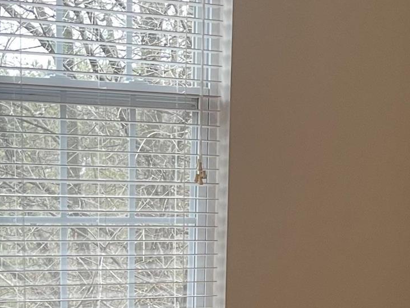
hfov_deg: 17.8
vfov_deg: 12.9
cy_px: 428
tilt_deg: -12.4
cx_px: 269
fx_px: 1303
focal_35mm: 110
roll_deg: -1.8
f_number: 1.6
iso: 80
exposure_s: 1/60
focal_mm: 5.1
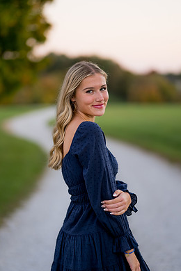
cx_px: 93
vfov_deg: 20.8
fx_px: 739
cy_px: 156
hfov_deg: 14.0
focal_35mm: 98
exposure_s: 1/125
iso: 200
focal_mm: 85
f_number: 1.4
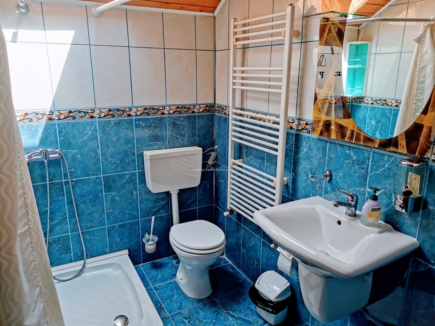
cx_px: 218
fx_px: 339
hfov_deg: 65.3
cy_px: 163
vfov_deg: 51.4
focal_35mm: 27
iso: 50
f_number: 1.8
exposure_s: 1/232
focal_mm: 5.58
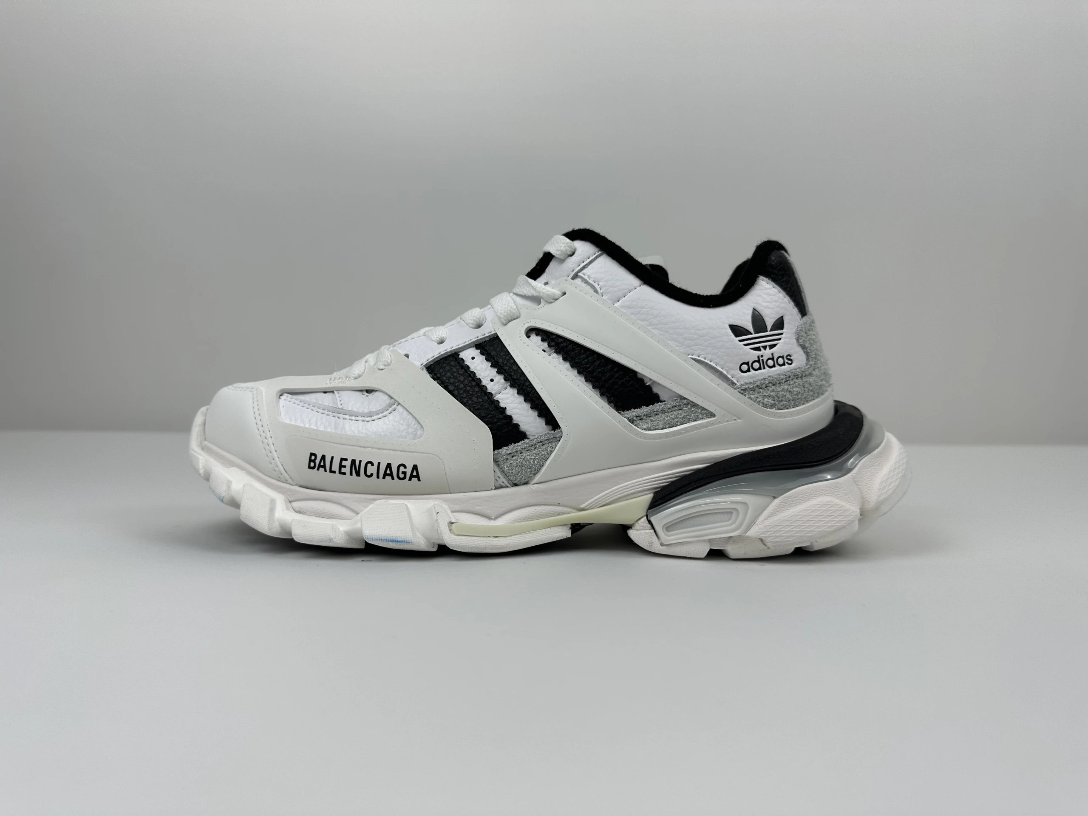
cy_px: 408
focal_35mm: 24
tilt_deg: -1.3
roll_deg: -0.6
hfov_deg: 71.6
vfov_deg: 56.8
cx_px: 544
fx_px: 754
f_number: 1.78
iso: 80
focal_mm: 6.86
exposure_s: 1/341
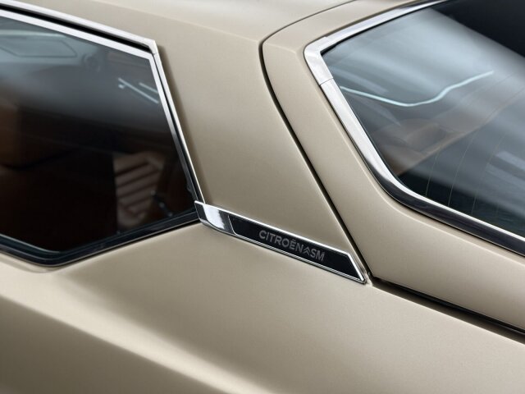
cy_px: 197
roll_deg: -0.8
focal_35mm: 48
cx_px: 262
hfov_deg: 39.7
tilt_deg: -21.0
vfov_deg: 30.3
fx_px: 728
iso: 100
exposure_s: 1/99
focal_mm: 6.76
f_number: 1.78
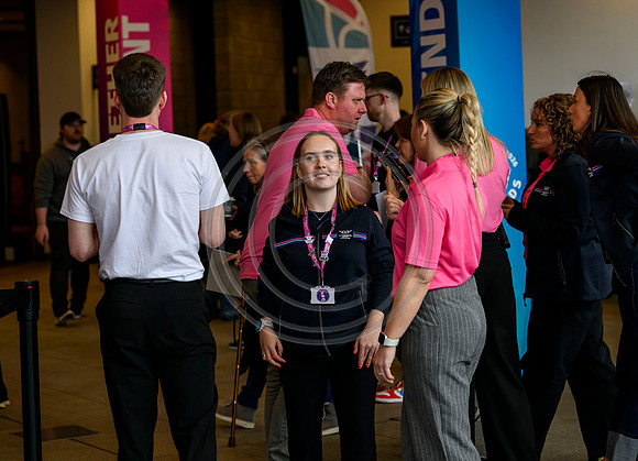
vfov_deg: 15.8
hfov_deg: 21.8
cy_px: 185
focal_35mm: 91
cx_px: 324
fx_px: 1659
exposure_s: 1/640
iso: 1600
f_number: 3.2
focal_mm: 72
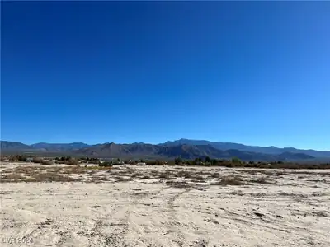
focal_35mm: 26
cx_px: 165
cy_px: 124
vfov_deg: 53.1
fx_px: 248
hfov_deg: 67.3
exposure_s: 1/6173
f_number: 1.6
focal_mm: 5.1
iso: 50
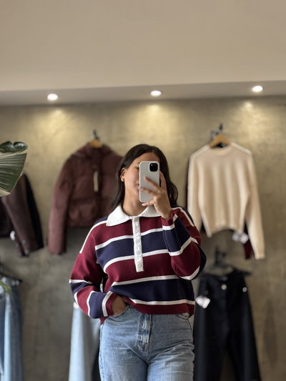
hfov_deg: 28.0
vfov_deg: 36.8
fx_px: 573
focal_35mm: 52
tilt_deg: -16.2
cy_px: 190
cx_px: 143
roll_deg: +1.7
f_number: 1.6
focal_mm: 5.96
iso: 50
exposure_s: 1/50
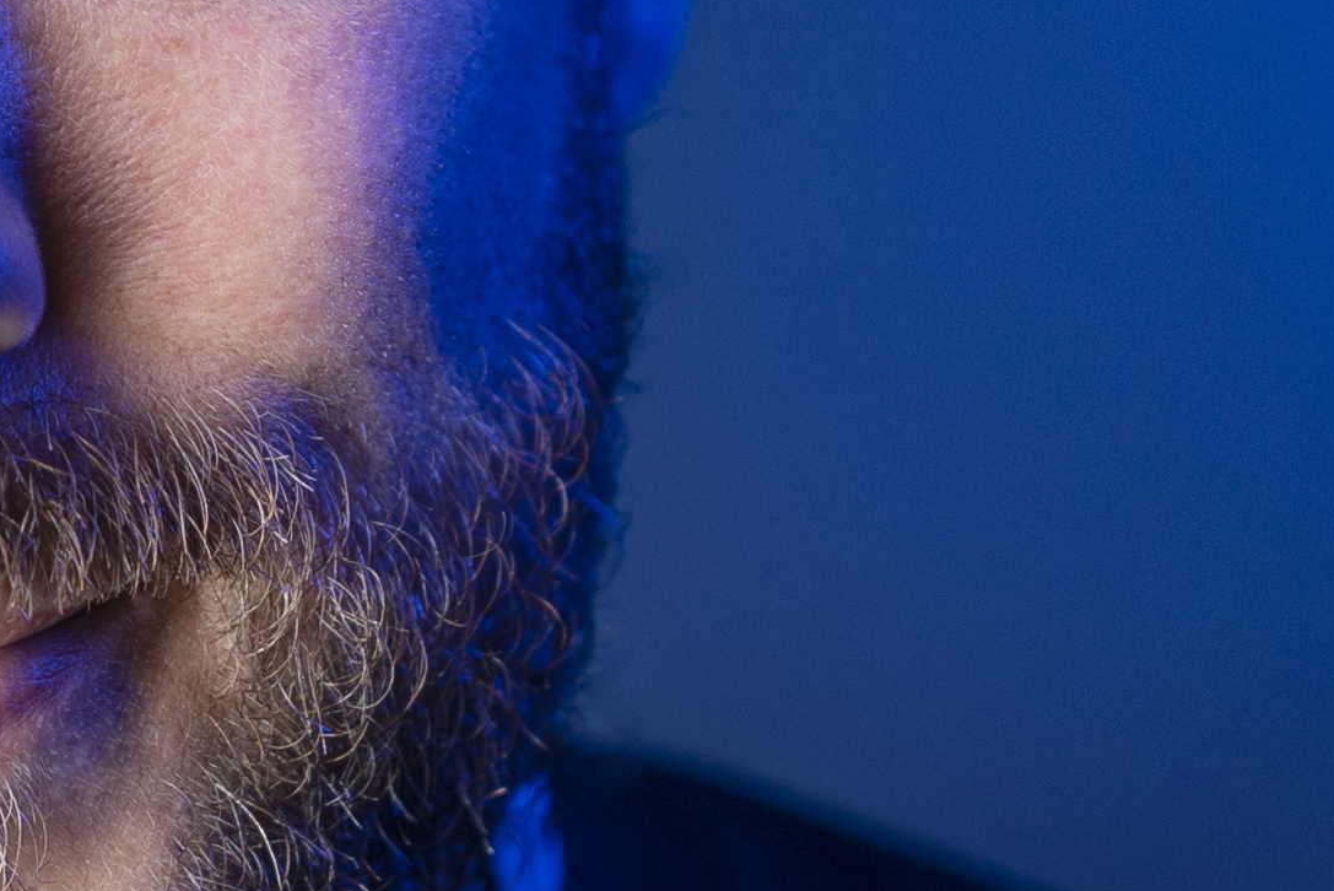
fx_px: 10121
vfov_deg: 5.0
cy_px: 482
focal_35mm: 273
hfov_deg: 7.5
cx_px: 4
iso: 320
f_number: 3.5
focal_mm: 70
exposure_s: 1/200
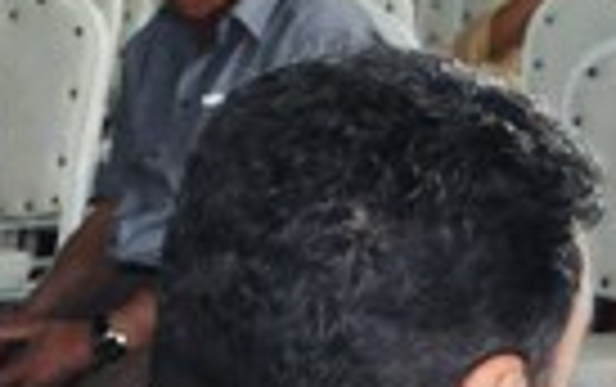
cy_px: 146
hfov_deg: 8.2
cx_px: -665
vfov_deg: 5.4
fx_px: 4068
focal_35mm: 242
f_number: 4.5
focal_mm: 34
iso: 800
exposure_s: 1/60
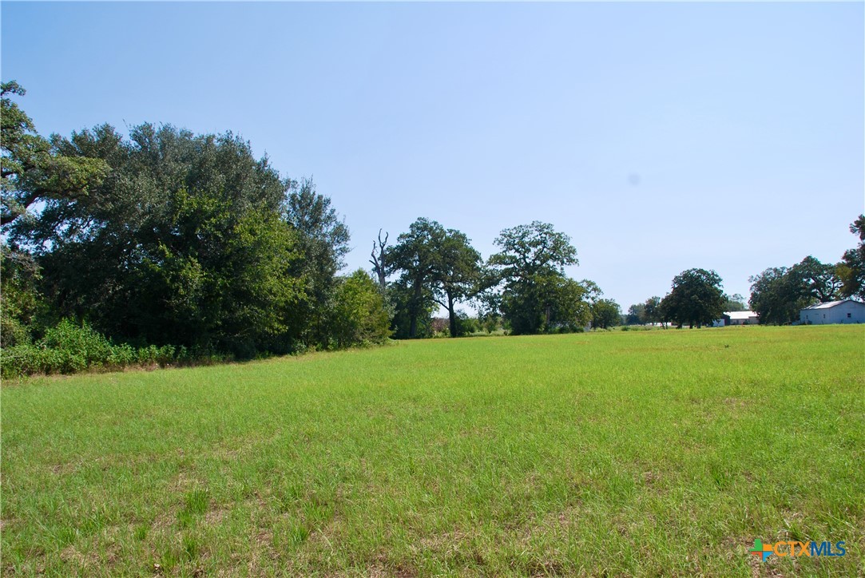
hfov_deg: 57.2
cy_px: 289
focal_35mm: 33
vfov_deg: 40.0
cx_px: 432
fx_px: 794
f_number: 8
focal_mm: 22
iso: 100
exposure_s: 1/250
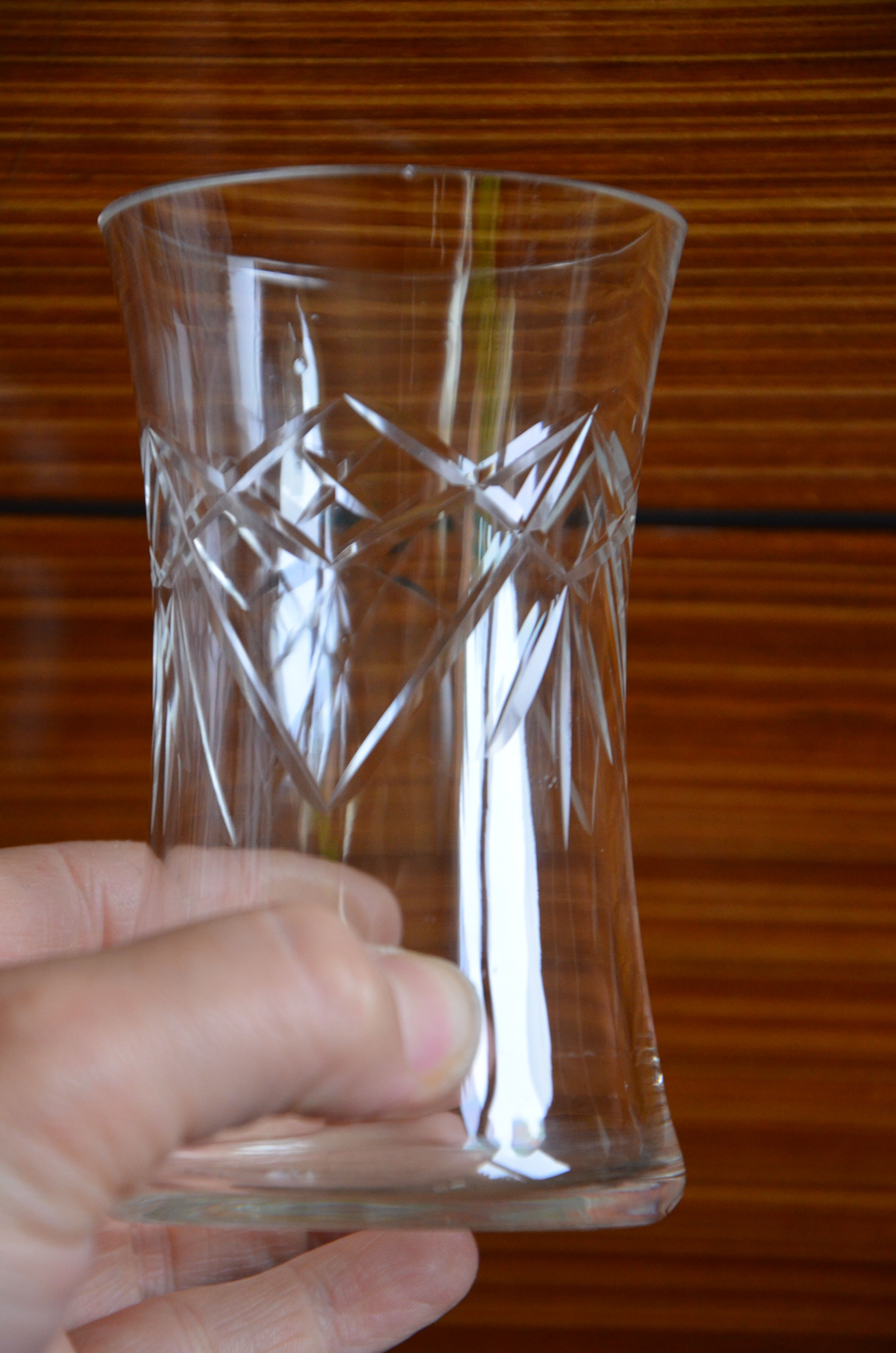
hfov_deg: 9.9
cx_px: 448
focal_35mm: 138
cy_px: 676
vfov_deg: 14.9
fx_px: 5175
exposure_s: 1/125
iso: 1400
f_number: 5.6
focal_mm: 92
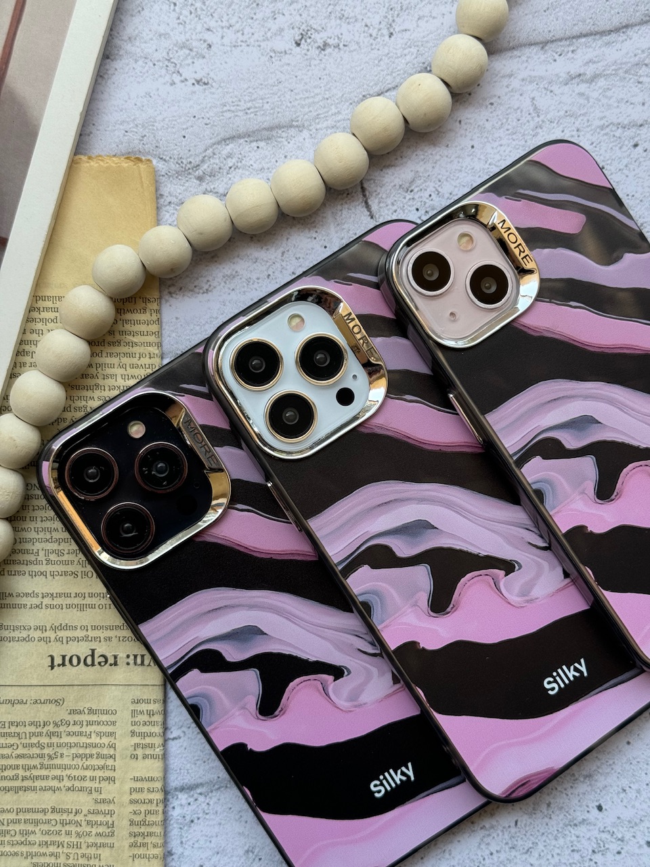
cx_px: 325
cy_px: 434
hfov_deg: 30.3
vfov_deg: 39.7
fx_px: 1202
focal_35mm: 48
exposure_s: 1/765
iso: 64
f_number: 1.78
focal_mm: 6.76
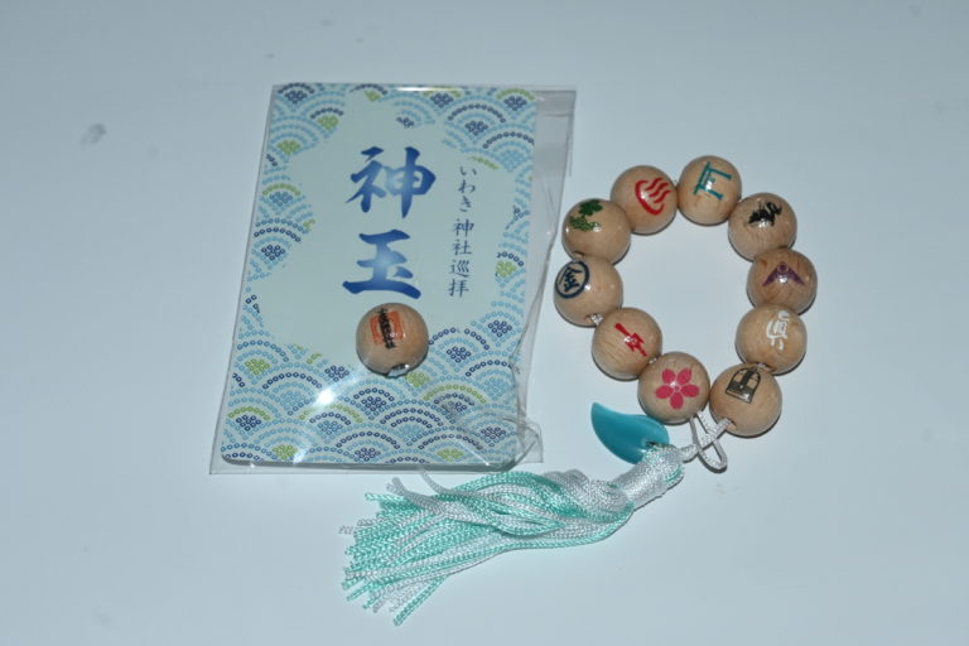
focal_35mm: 69
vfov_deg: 19.7
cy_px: 323
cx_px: 484
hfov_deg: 29.2
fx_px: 1857
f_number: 8
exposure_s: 1/80
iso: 1250
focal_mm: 46
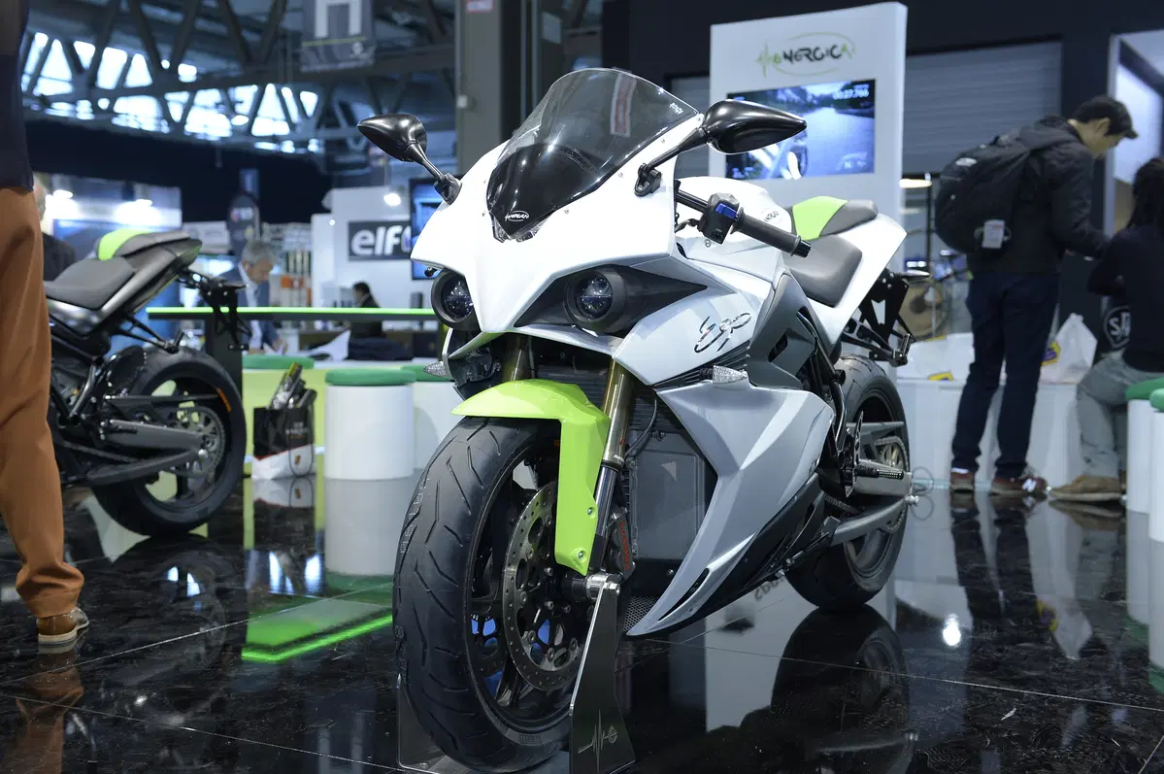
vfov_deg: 29.8
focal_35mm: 45
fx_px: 1454
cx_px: 582
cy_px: 387
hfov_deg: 43.6
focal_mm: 45
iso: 1000
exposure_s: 1/100
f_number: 4.5
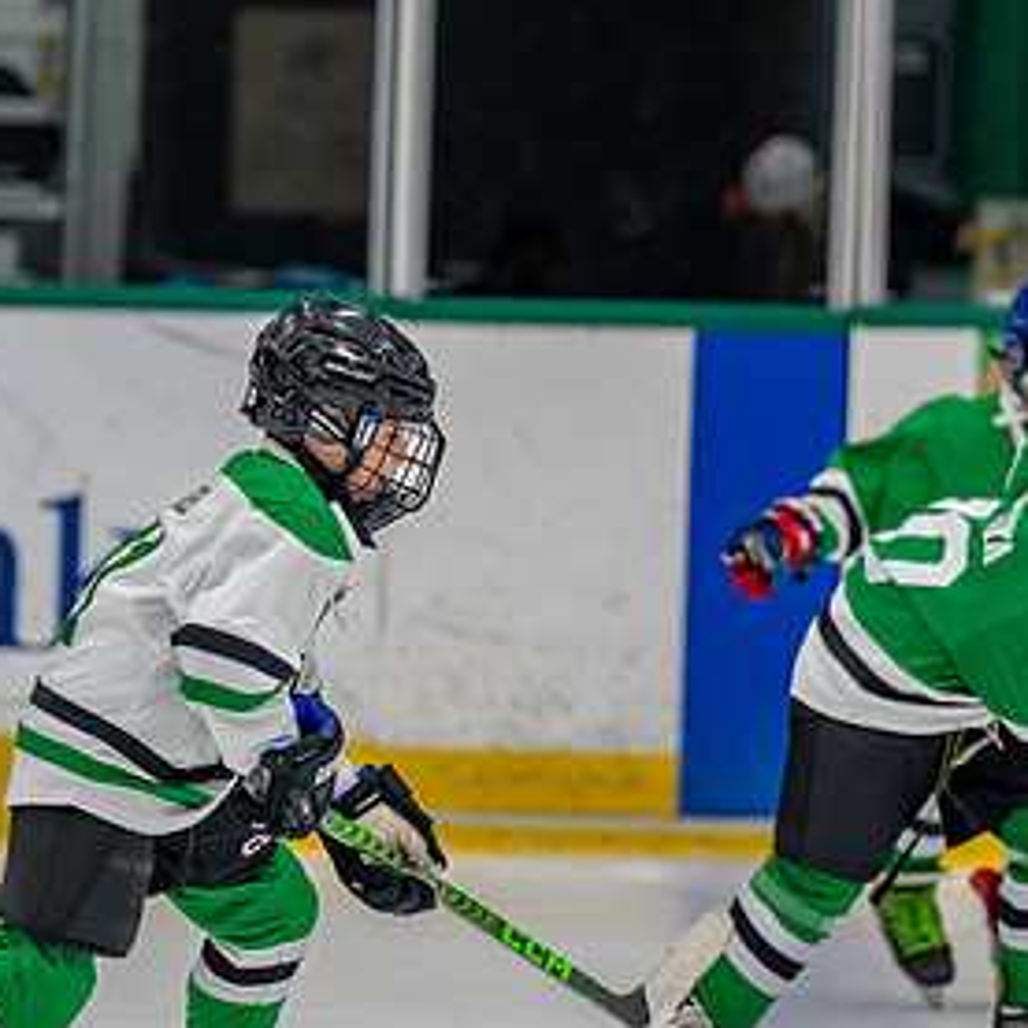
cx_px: 368
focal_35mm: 394
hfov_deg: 4.4
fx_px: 13238
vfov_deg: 4.4
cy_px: 576
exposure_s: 1/1600
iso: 1000
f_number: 2.8
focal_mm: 153
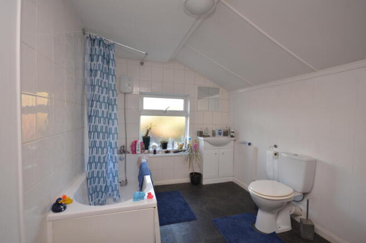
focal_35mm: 15
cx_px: 183
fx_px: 152
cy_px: 122
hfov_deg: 100.4
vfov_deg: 77.2
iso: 400
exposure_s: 1/60
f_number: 4
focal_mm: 10
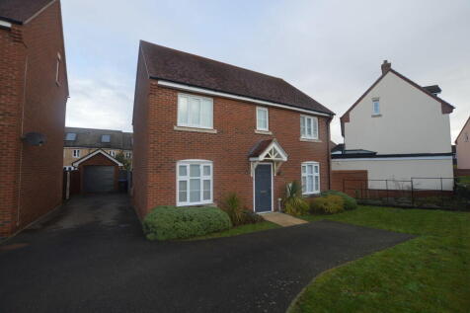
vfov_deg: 77.3
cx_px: 235
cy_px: 156
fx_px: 196
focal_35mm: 15
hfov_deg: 100.4
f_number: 4.5
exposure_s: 1/200
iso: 100
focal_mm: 10
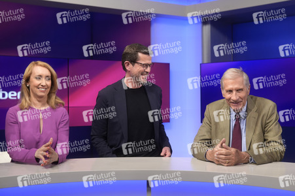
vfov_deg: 29.8
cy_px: 98
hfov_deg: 43.6
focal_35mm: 45
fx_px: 368
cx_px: 148
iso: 640
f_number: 2.2
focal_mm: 30
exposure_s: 1/200
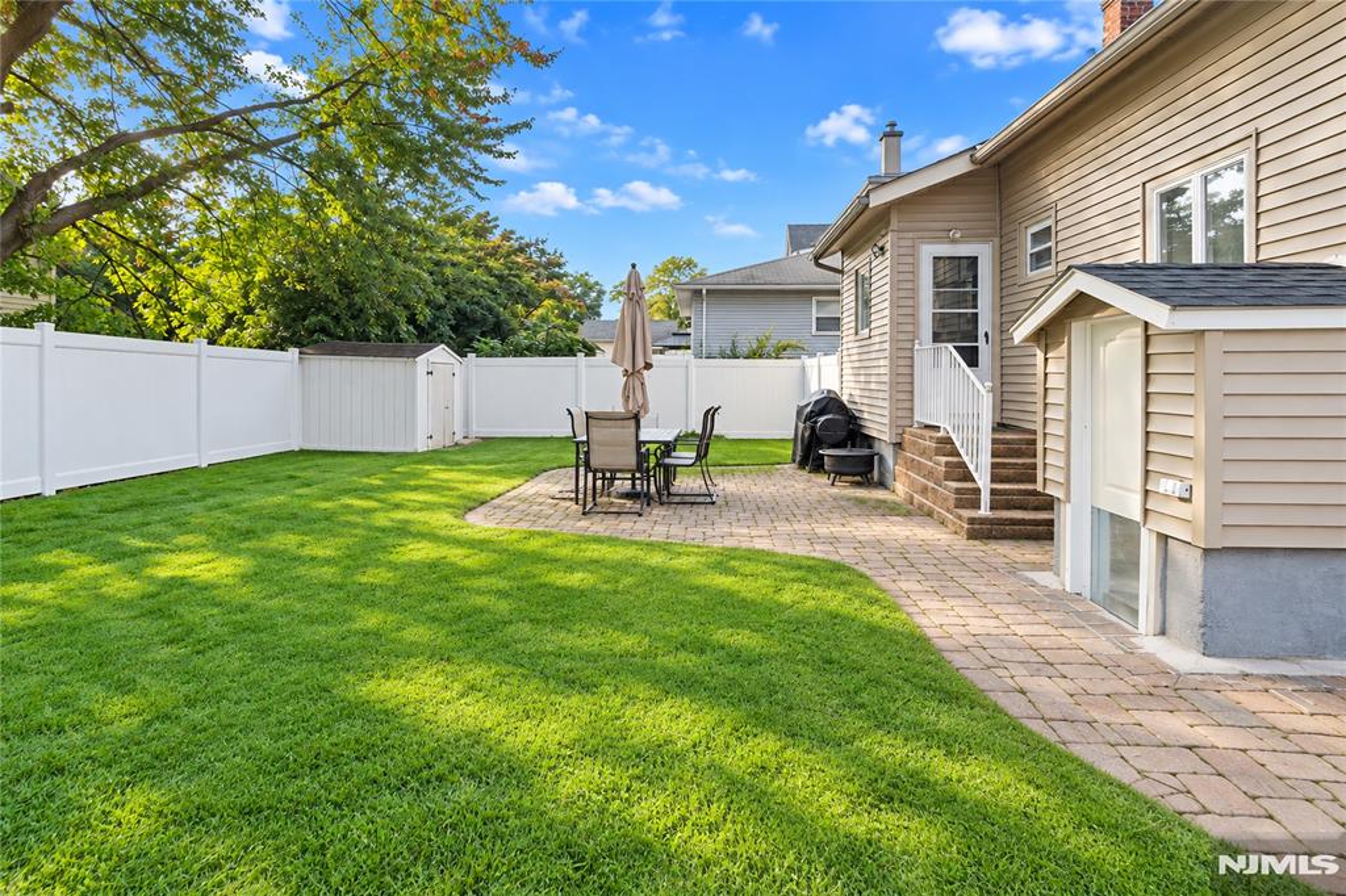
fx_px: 598
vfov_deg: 73.7
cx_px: 673
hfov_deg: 96.8
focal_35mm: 16
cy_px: 448
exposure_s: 1/250
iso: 2000
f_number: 9
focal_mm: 16
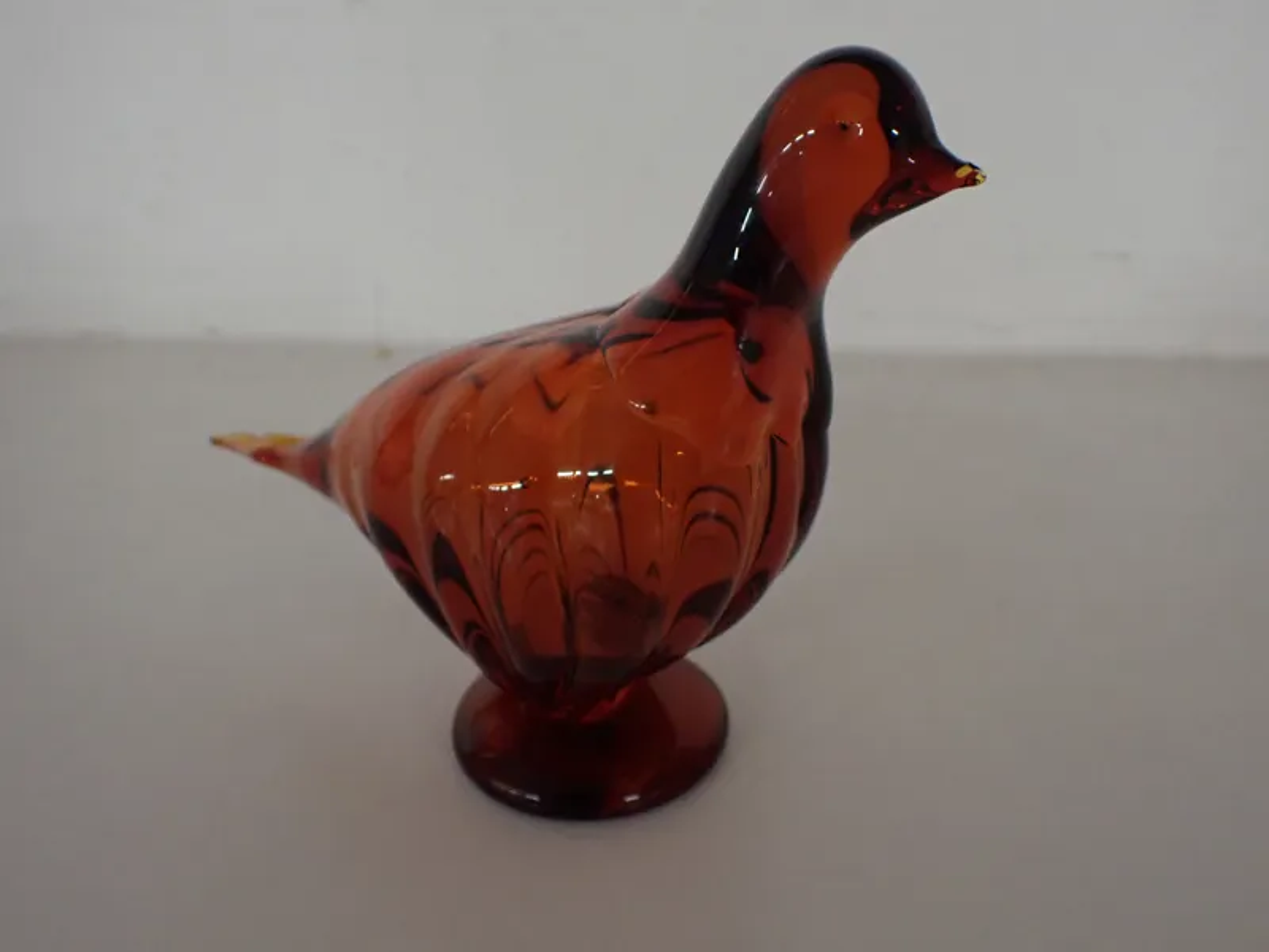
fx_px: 1100
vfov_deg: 46.8
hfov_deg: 60.0
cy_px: 476
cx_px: 634
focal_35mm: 30
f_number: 2.3
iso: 800
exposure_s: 1/80
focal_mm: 5.4
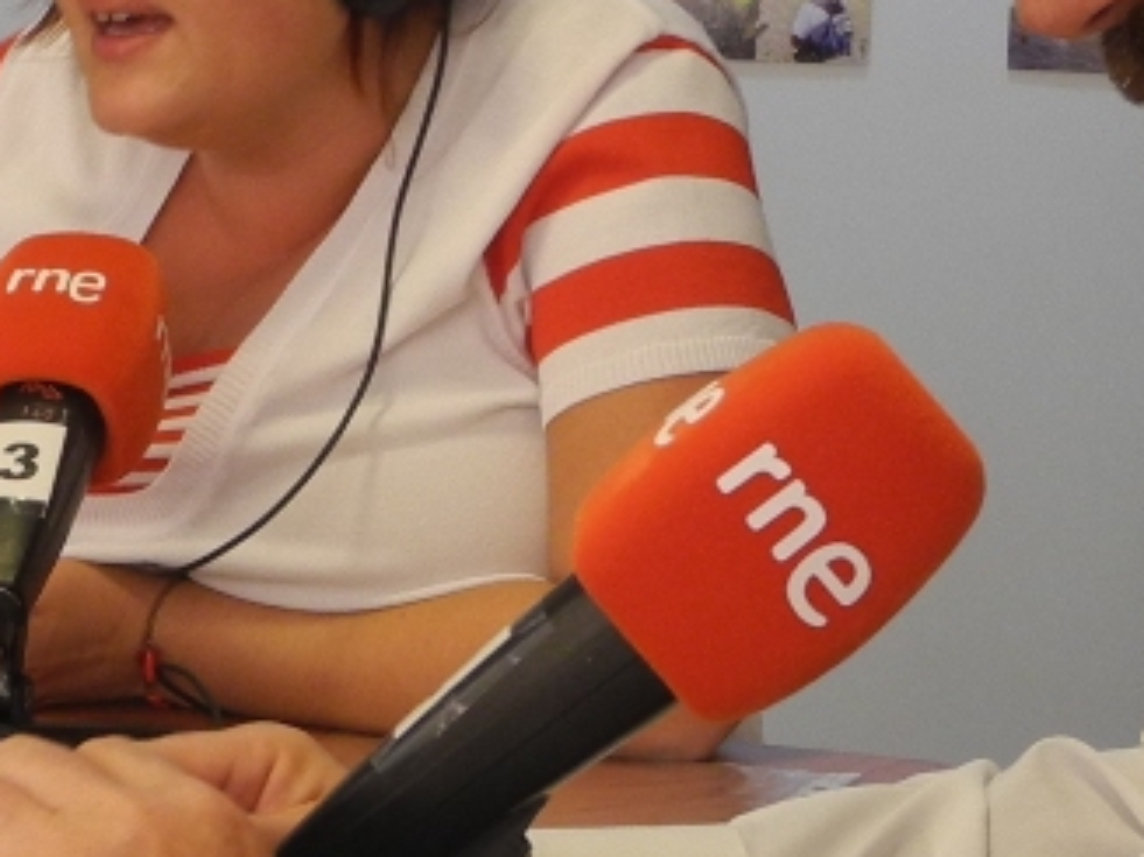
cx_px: -16
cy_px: 591
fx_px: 4130
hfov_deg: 15.5
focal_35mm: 125
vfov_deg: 11.8
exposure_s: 1/30
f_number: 2.8
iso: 149
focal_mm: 6
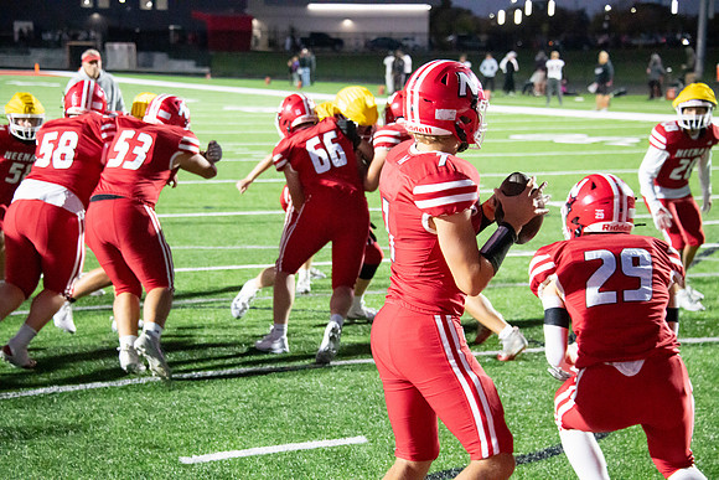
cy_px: 240
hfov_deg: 22.6
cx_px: 360
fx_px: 1798
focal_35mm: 90
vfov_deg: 15.2
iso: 25600
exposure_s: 1/500
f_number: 5.6
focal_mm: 90
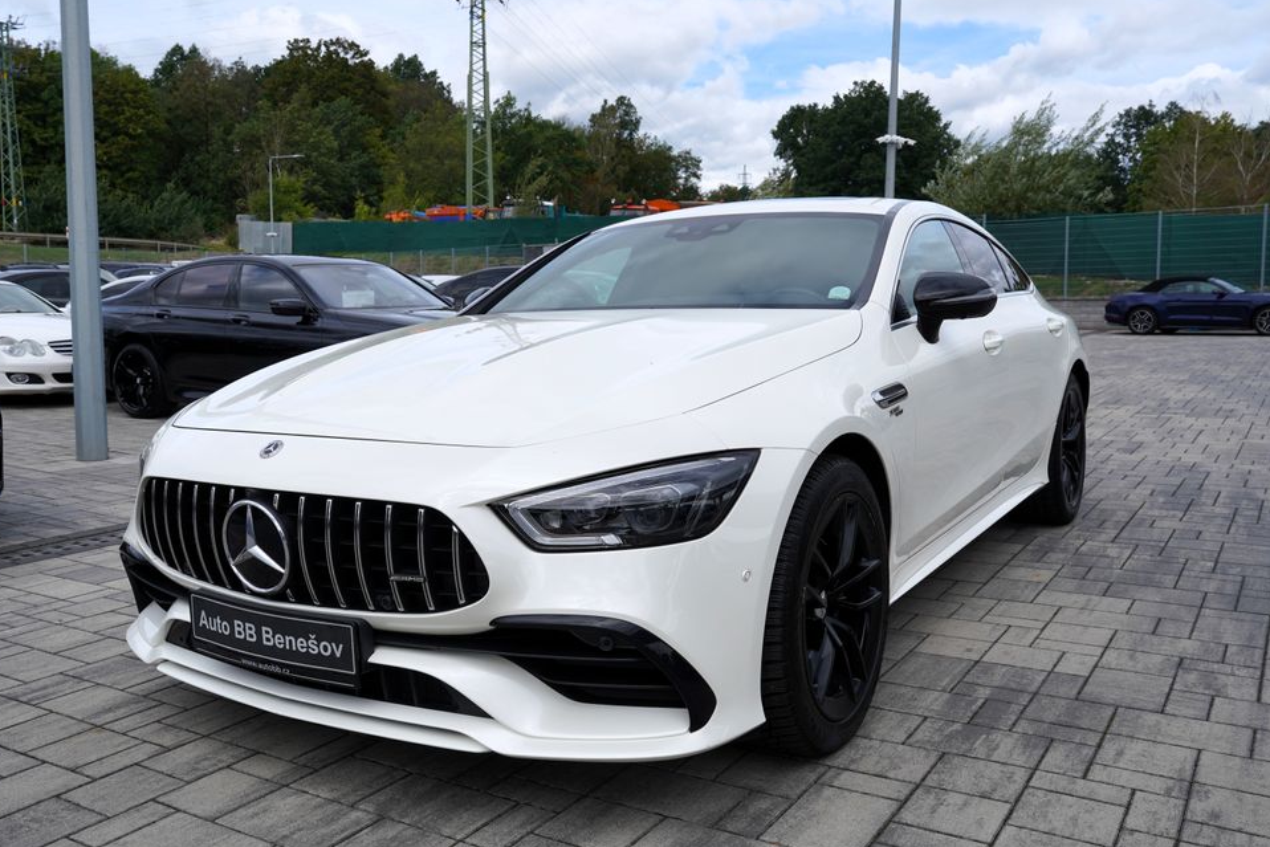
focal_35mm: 31
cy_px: 425
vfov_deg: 42.3
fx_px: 1094
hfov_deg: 60.2
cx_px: 595
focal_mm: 29
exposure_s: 1/400
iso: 100
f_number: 8
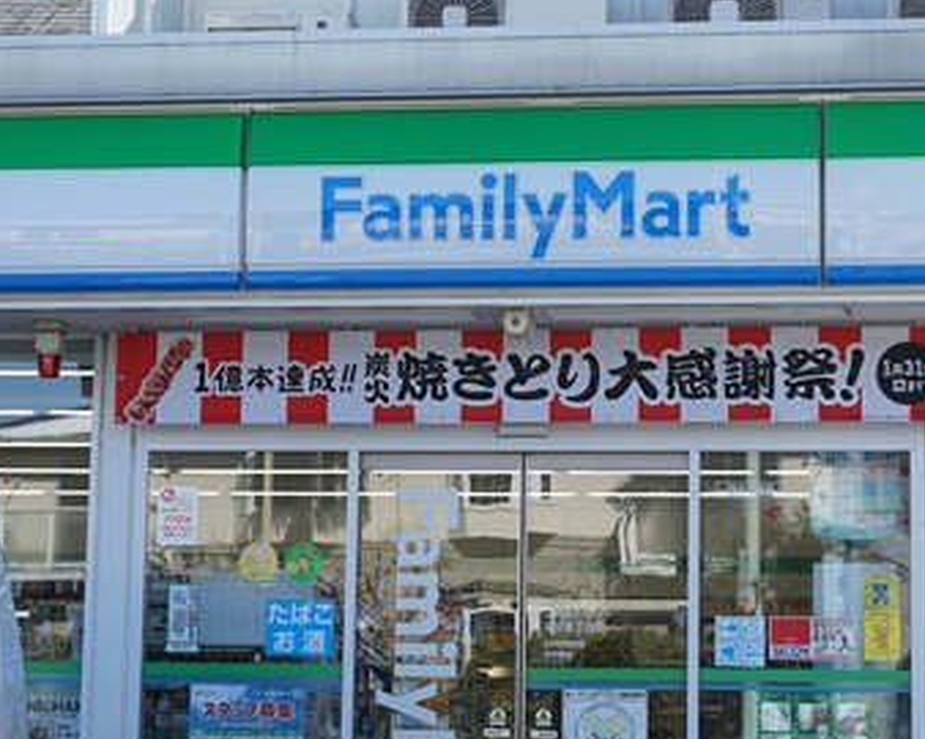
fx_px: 2435
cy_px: 394
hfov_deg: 21.5
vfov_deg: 17.3
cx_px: 514
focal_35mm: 89
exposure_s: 1/400
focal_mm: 27
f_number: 4
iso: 100
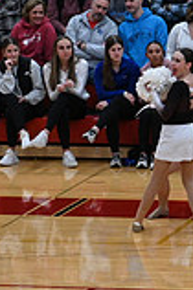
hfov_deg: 3.6
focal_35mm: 375
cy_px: 307
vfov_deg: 5.5
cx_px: 496
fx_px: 3022
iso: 4000
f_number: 4
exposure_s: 1/400
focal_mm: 102
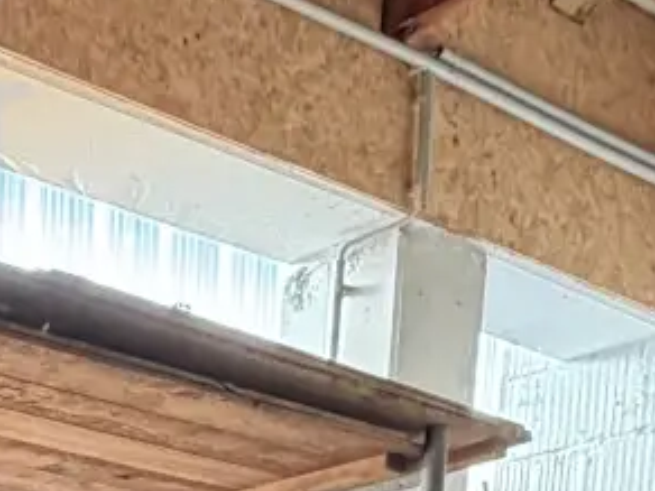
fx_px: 1741
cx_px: -292
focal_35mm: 92
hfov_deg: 19.0
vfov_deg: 12.4
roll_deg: -0.1
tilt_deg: -7.4
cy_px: 1197
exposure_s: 1/93
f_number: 2.2
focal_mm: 2.22
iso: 320
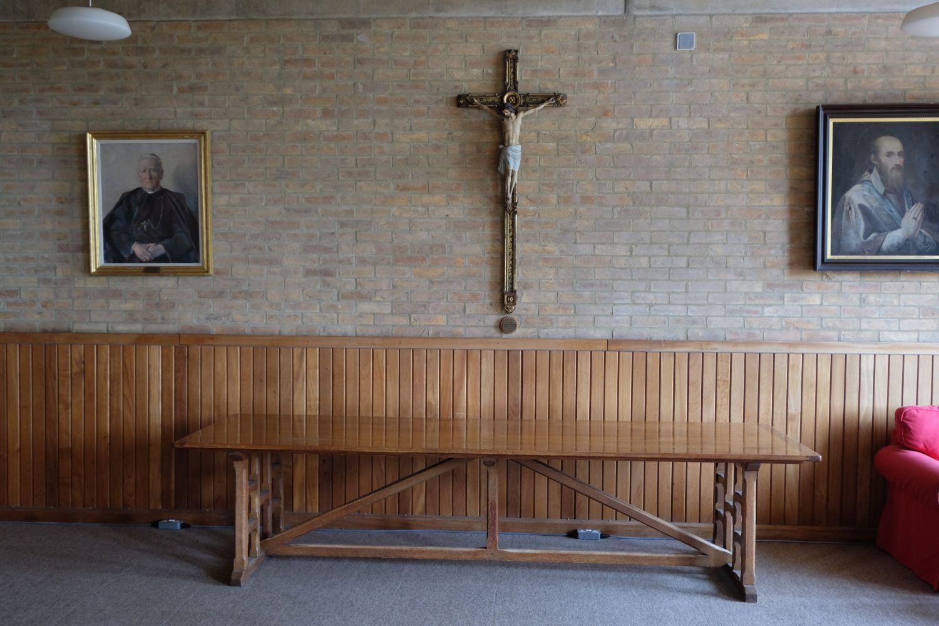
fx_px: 939
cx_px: 470
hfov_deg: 53.1
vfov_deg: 36.9
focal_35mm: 36
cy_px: 313
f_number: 4
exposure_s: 1/52
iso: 800
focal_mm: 24
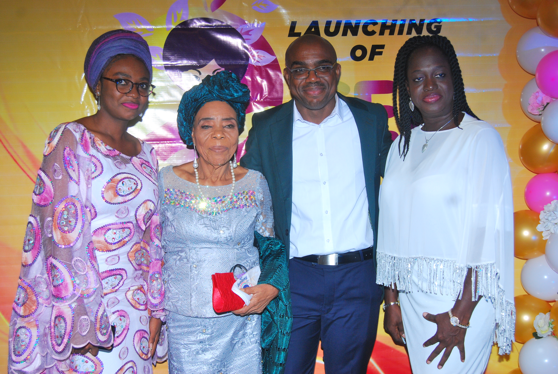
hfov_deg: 43.6
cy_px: 187
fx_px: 698
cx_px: 279
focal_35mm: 45
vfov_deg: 29.9
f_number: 5.6
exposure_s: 1/125
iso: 400
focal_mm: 30
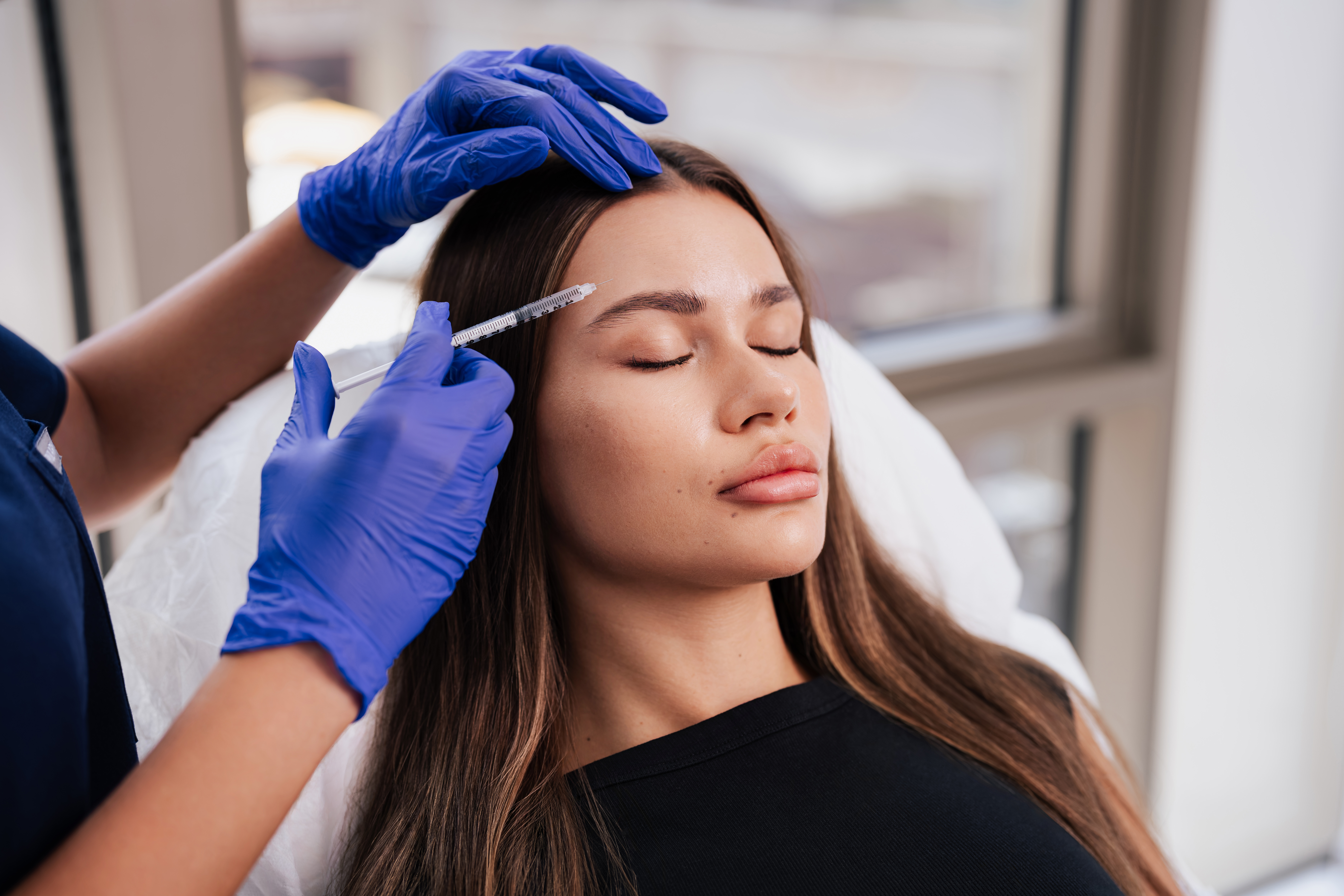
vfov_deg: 27.0
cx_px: 672
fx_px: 1867
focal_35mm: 50
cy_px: 448
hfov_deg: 39.6
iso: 200
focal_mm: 50
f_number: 2.5
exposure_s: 1/250
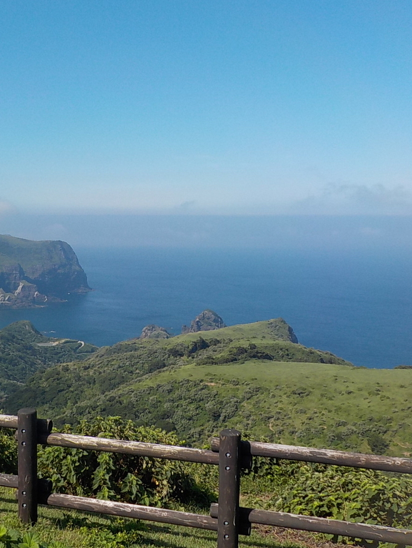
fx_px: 650
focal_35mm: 41
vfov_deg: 45.8
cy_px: 270
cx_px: 119
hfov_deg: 34.6
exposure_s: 1/1250
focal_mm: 4.1
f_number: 3.3
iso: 125
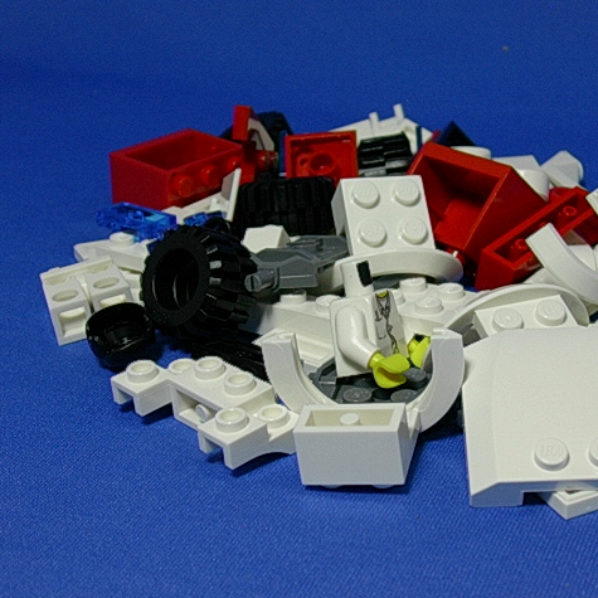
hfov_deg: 23.0
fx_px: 1466
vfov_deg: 23.1
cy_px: 301
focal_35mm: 75
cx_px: 384
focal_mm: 9.6
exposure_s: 1/47.9
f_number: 3.5
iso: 70
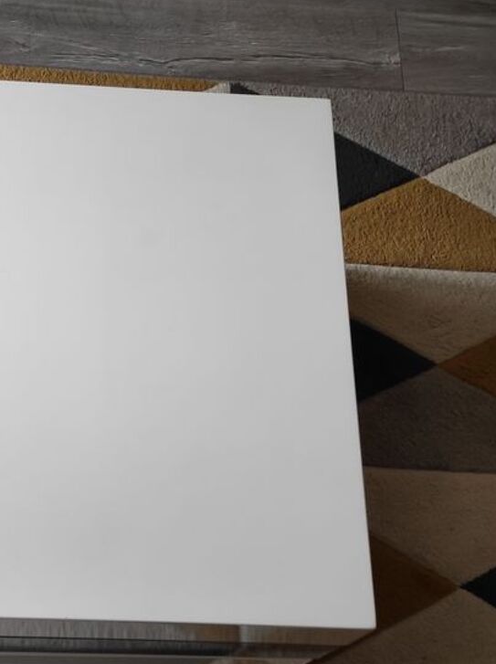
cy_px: 473
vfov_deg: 40.5
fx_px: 881
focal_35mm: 46
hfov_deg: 30.7
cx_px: 106
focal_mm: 5.43
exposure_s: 1/33
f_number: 1.89
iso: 335
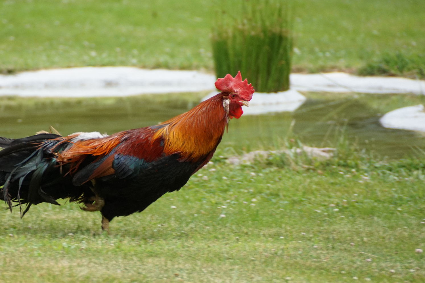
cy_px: 157
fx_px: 6056
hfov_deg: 4.0
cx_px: 137
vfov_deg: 2.7
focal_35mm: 513
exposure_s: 1/500
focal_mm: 250
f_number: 6.3
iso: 800
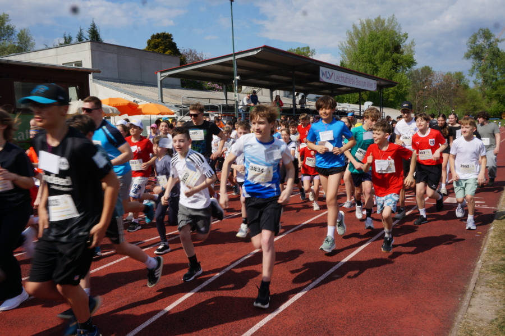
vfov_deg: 43.5
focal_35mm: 30
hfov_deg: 62.0
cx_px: 252
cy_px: 168
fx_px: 420
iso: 100
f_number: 13
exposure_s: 1/160
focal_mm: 20
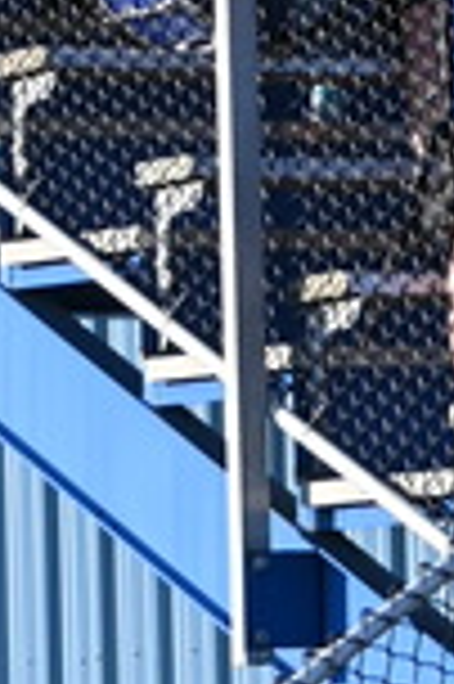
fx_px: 7875
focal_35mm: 415
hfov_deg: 3.3
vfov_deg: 4.9
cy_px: -770
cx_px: 775
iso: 140
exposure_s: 1/250
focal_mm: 41
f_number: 5.6
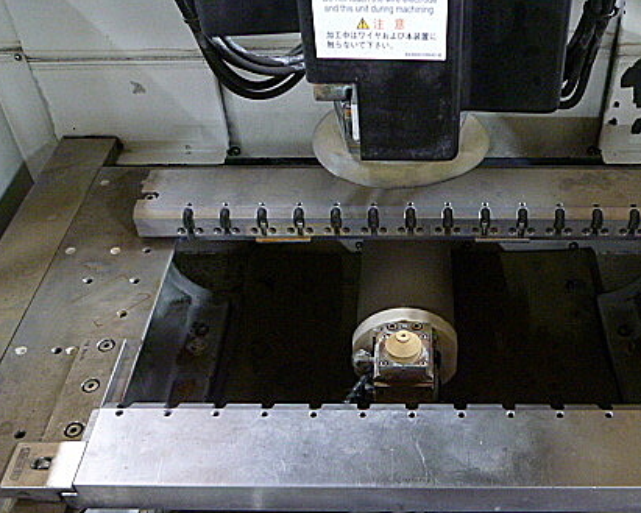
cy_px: 357
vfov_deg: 38.6
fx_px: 721
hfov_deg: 47.5
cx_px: 402
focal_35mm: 38
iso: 400
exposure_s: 1/5
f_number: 2.8
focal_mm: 4.5
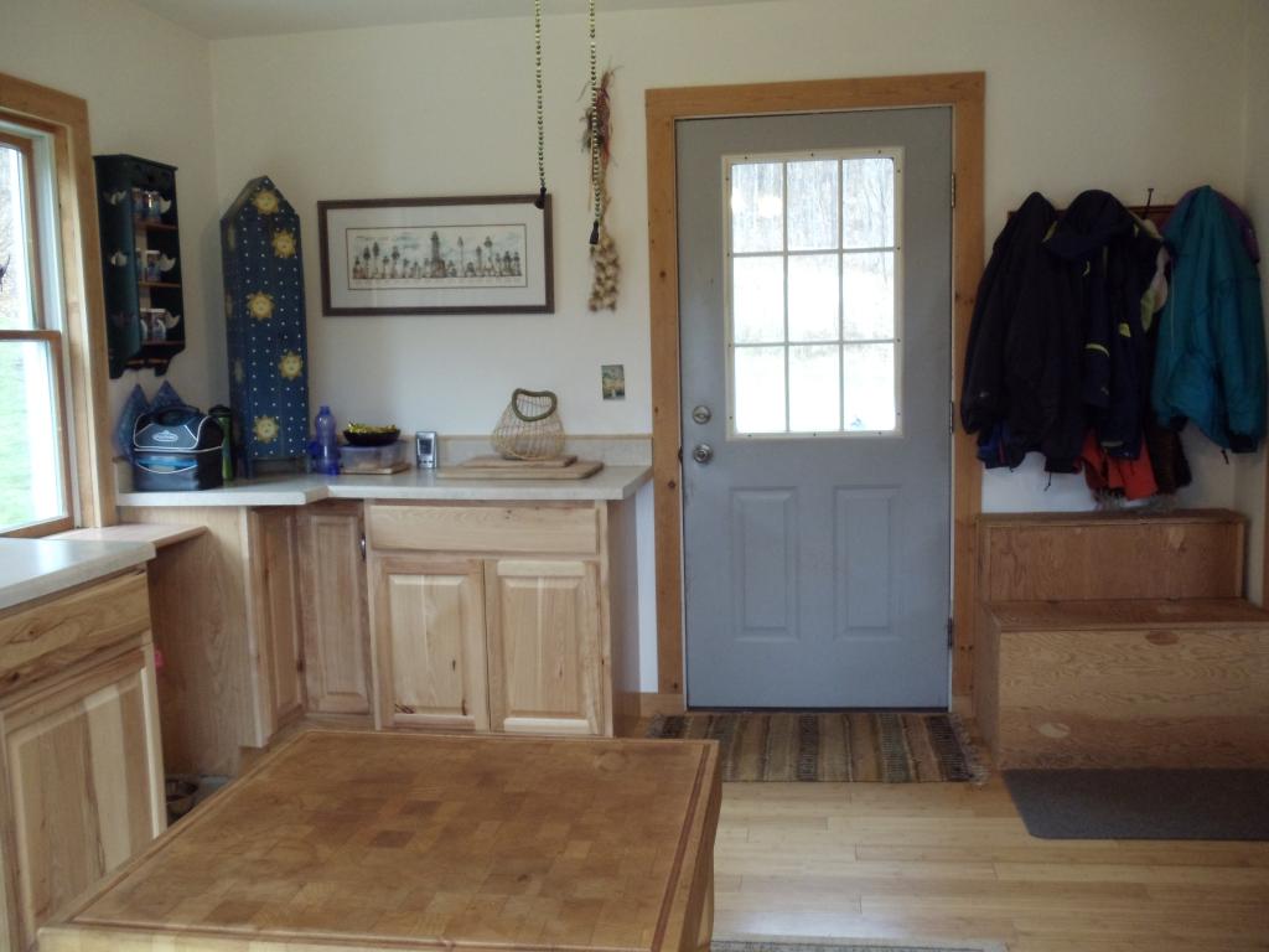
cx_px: 634
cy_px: 476
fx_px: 1613
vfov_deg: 32.9
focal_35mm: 44
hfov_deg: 42.9
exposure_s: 1/40
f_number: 3.5
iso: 400
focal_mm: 6
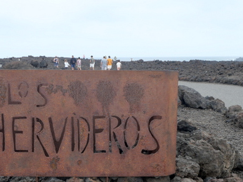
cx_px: 84
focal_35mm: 56
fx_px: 393
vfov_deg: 25.6
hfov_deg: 34.1
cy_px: 146
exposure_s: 1/250
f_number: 6.3
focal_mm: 17
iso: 200
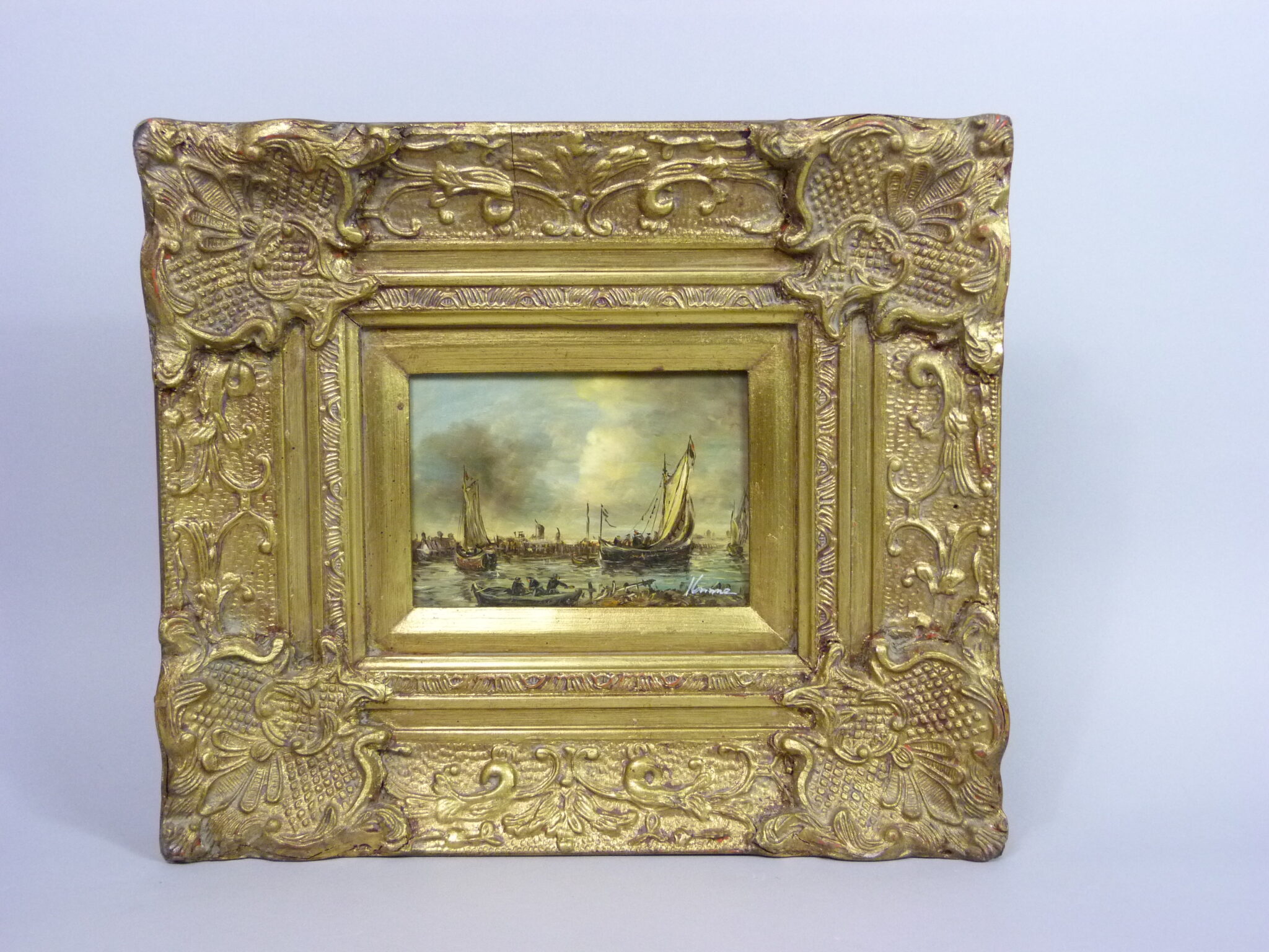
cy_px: 476
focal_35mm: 32
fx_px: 1173
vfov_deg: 44.2
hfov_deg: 56.8
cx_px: 634
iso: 400
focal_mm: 5.8
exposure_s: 1/40
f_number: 3
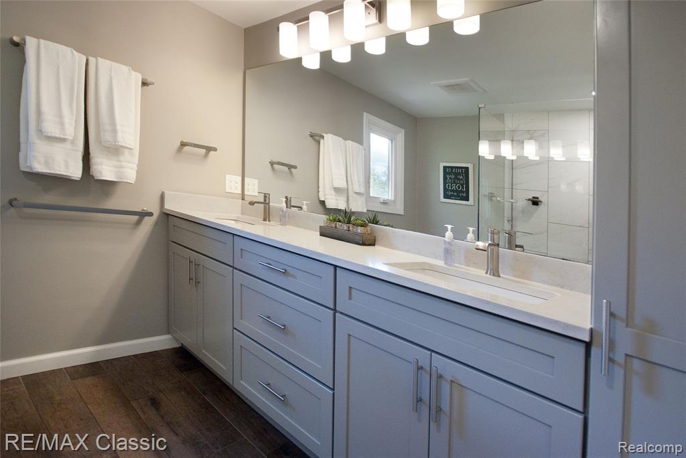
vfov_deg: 70.5
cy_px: 229
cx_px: 343
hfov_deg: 93.2
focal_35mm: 17
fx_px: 324
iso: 640
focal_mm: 11
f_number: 3.5
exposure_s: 1/125
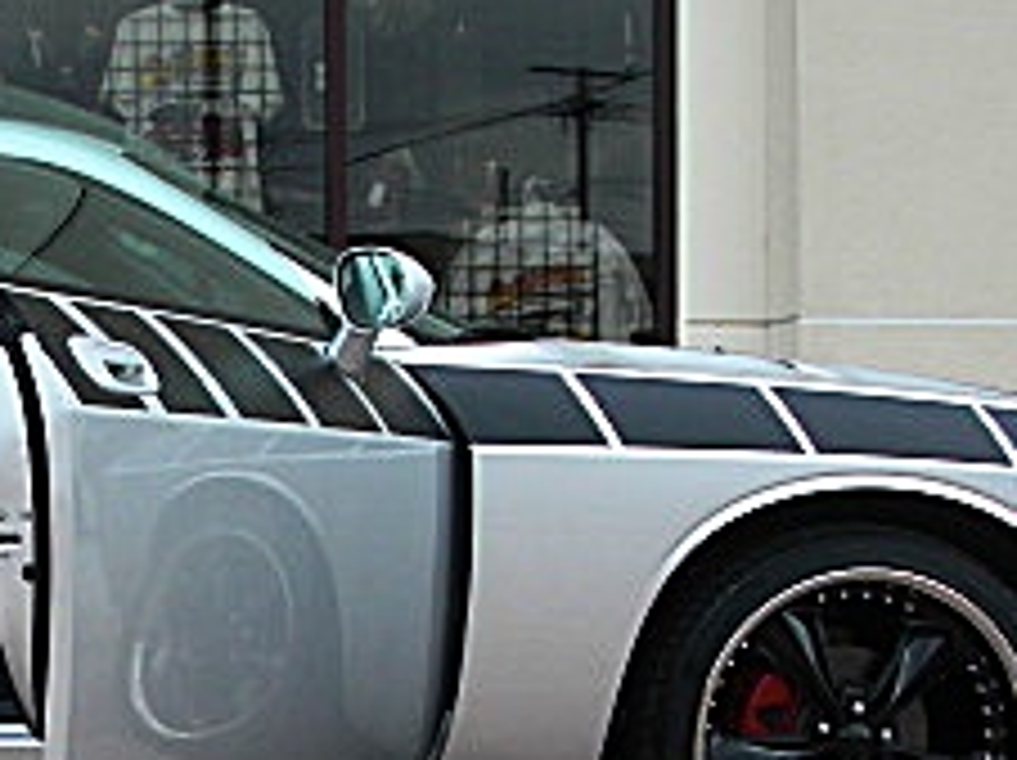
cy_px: 823
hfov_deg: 18.6
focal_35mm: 102
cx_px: -58
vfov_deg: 14.2
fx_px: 2994
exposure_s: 1/250
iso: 50
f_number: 2.8
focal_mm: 6.3
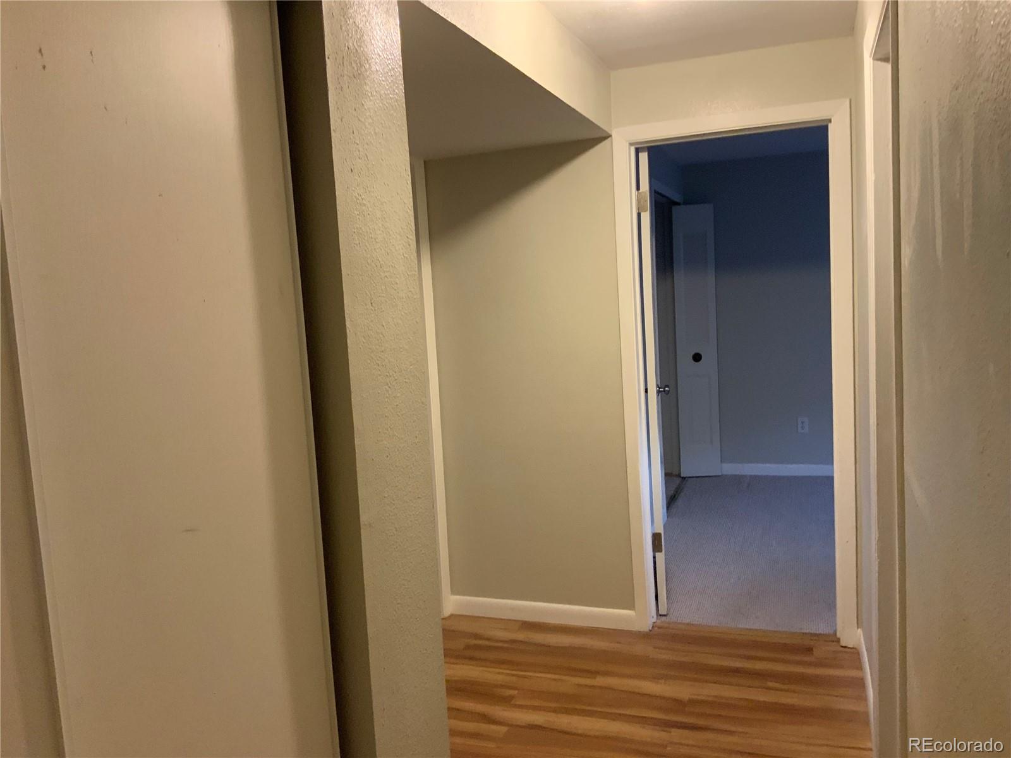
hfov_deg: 61.7
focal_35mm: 29
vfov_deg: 48.2
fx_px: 847
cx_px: 506
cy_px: 379
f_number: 1.8
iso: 200
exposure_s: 1/60
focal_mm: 3
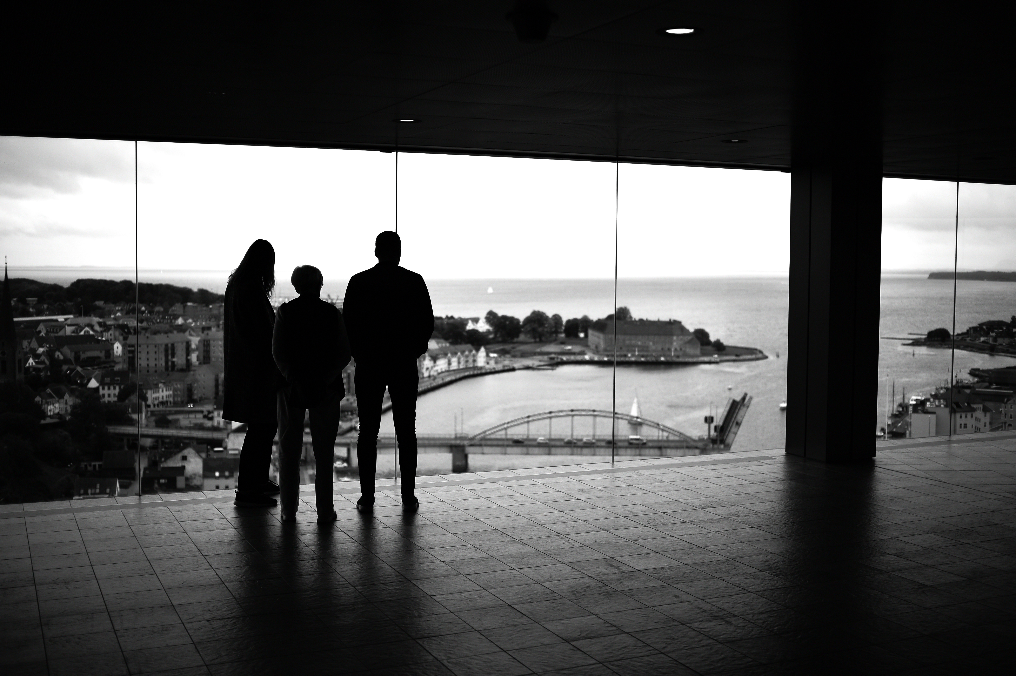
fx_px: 1128
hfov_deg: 48.5
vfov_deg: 33.4
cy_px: 338
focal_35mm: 40
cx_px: 508
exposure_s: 1/1000
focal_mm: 40
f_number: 2
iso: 400
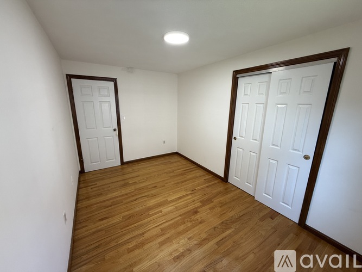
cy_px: 136
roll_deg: -1.4
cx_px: 181
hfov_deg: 102.1
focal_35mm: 14
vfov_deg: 85.7
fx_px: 146
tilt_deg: -13.3
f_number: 2.2
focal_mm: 2.22
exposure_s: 1/120
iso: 200
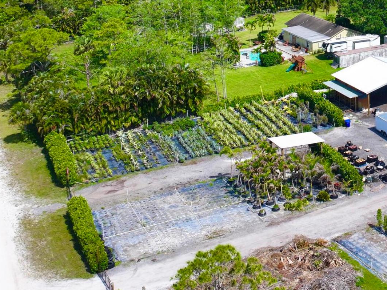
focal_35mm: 65
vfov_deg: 21.7
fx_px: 727
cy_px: -5
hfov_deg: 27.8
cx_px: 403
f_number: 2.8
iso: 100
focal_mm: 12.29
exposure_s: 1/2000
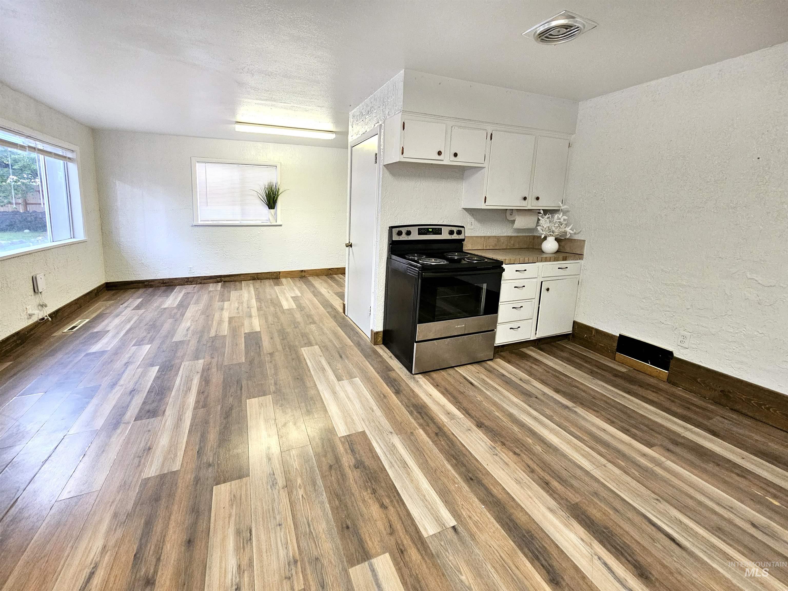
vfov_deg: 89.9
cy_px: 296
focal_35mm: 13
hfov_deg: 106.2
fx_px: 296
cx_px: 394
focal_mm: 2.2
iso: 320
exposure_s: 1/30
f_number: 2.2
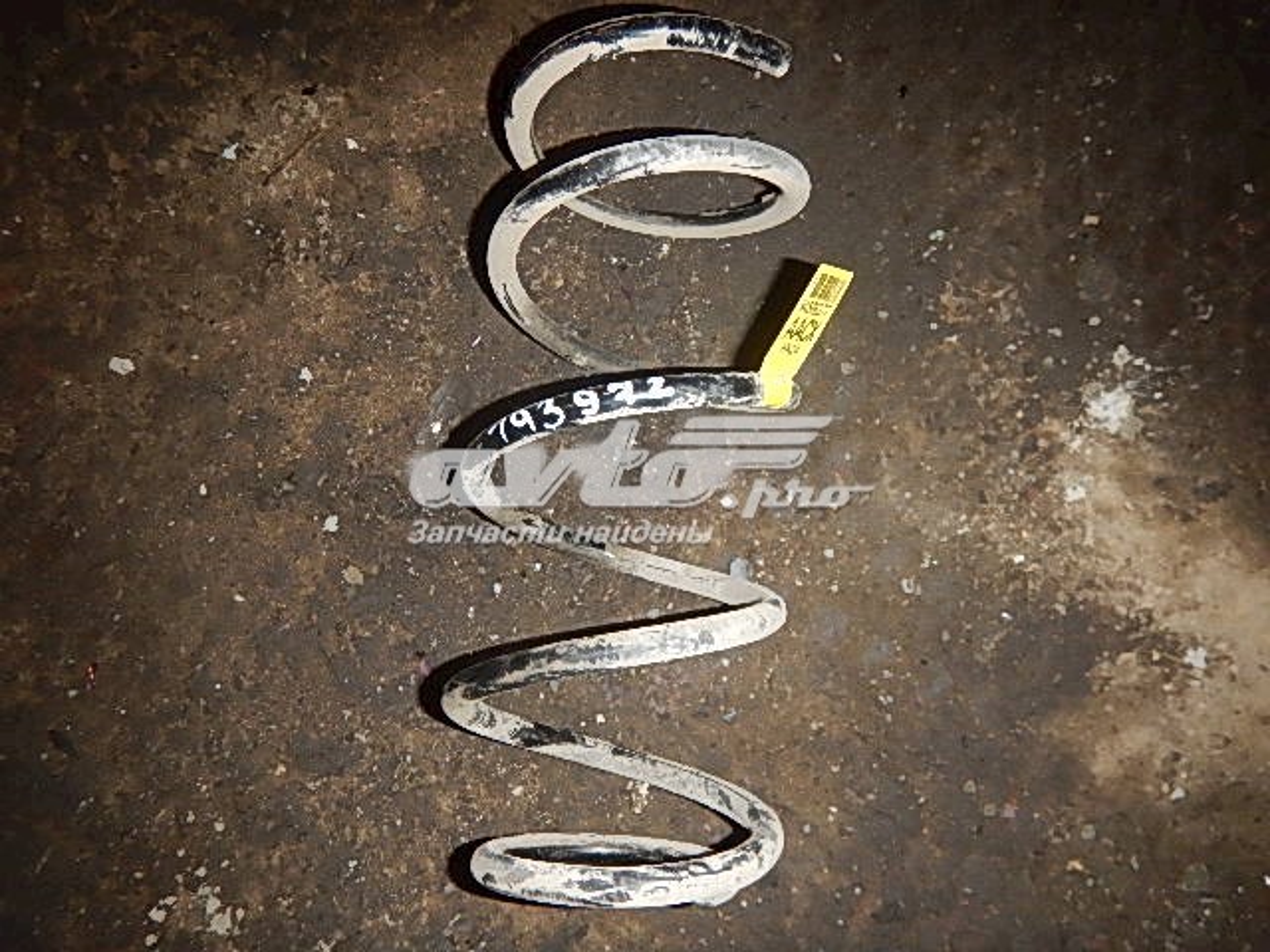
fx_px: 881
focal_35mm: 24
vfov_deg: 56.8
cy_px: 476
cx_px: 635
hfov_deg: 71.6
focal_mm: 4.3
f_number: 2.8
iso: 200
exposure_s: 1/30
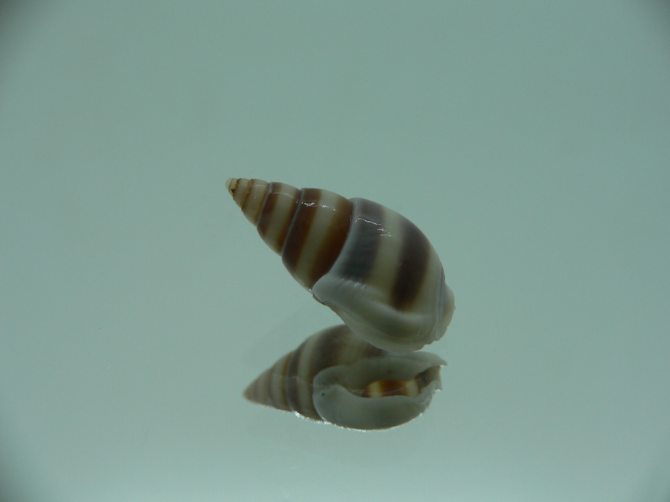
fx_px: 677
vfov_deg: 40.7
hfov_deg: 52.6
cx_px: 335
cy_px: 251
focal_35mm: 35
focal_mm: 4.6
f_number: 2.8
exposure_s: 1/80
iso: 80
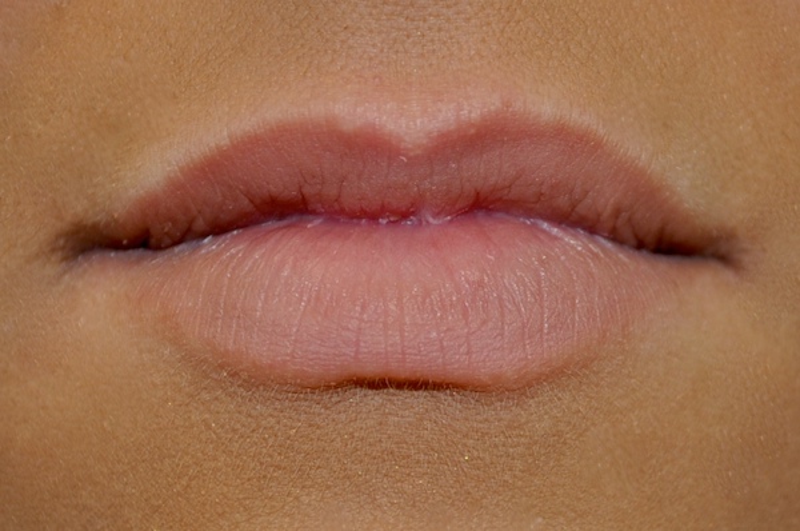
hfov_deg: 28.1
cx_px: 400
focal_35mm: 72
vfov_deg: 18.9
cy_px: 266
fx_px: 1597
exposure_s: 1/60
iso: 250
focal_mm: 48
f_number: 5.3
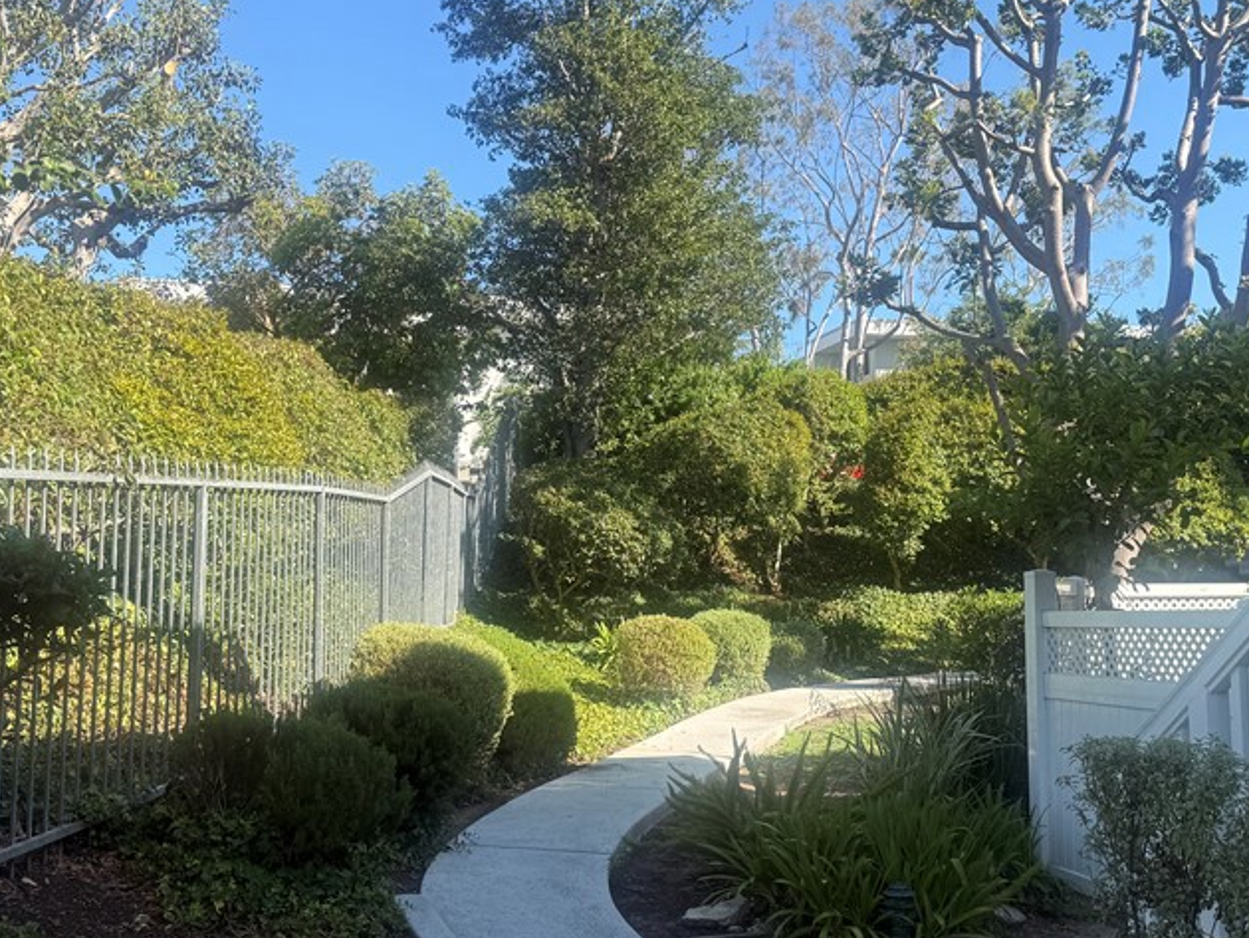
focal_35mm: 39
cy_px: 510
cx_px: 613
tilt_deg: +4.5
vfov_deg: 36.8
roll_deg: +0.0
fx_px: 1408
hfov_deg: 47.8
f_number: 1.78
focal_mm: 6.76
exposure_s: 1/1618
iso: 80
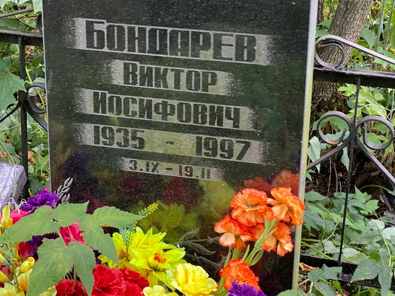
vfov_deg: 18.8
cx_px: 149
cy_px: 99
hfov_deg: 25.0
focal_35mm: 78
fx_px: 890
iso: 320
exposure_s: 1/60
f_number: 2
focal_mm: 6
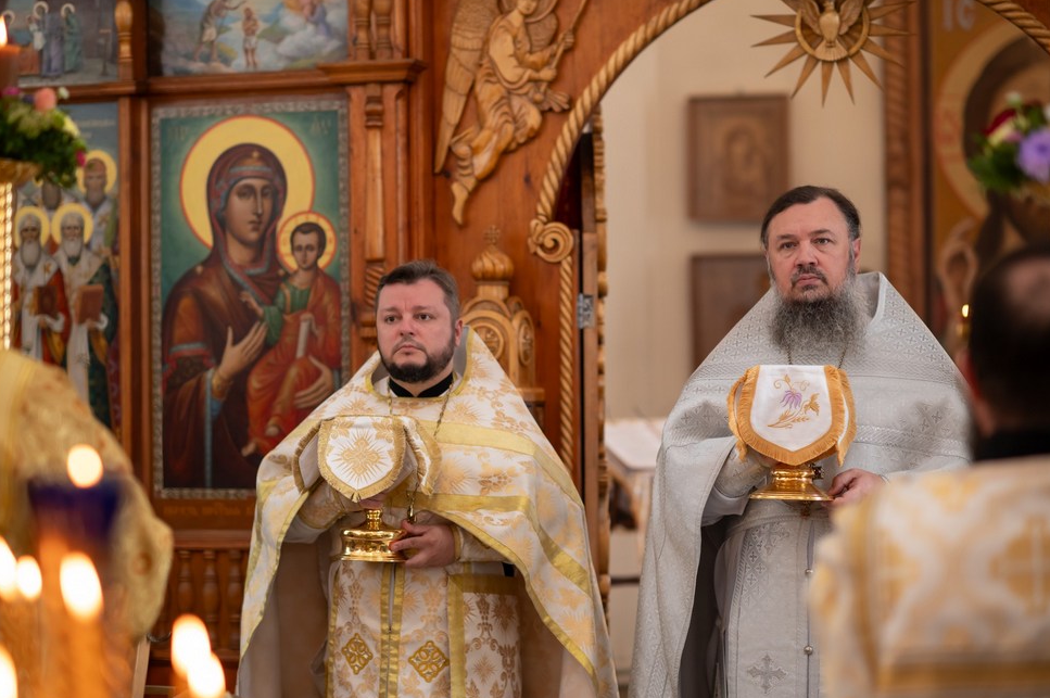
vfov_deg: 15.2
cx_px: 516
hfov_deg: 22.6
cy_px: 360
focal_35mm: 90
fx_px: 2623
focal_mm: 85
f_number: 2.2
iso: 500
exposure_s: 1/320
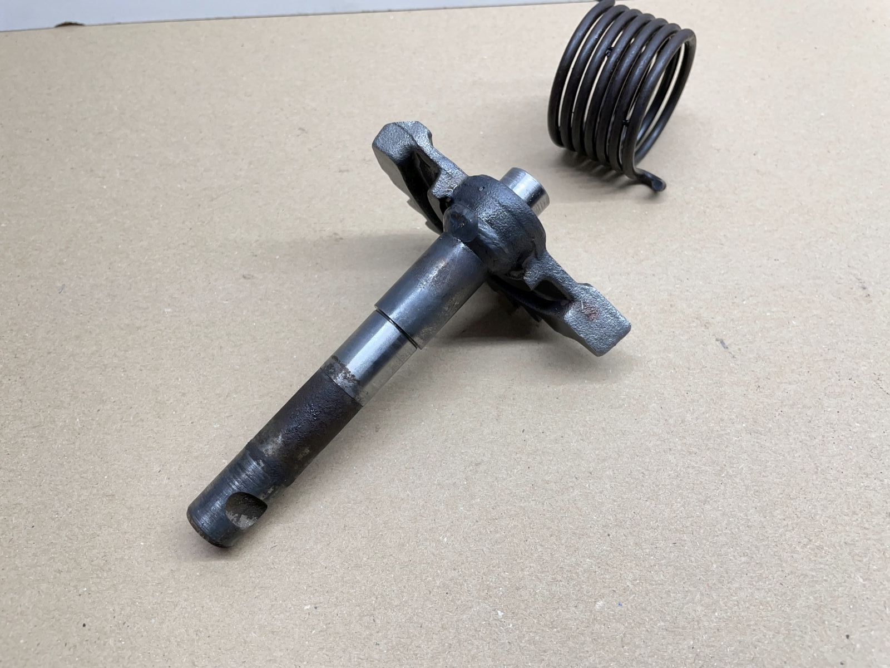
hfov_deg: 67.3
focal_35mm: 26
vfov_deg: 53.1
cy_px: 334
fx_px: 668
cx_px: 445
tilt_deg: -55.9
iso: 64
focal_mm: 4.2
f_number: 1.6
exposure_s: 1/100
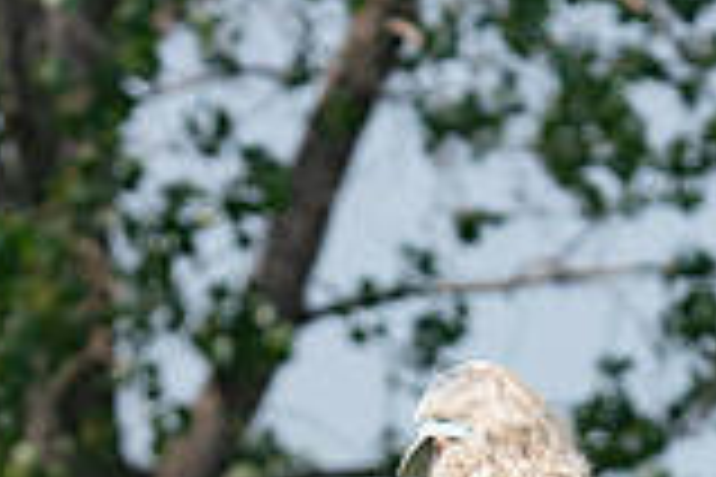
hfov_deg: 1.8
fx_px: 22353
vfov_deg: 1.2
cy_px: 785
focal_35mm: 1124
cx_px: 338
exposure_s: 1/4000
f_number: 6.3
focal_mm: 309
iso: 1000
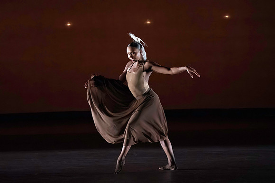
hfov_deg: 5.5
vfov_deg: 3.7
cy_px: 84
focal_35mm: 373
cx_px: 125
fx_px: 2851
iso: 20000
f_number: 5.6
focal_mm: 300
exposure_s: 1/400
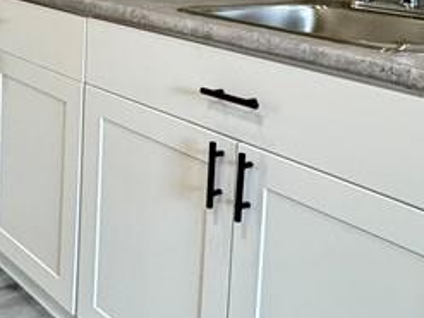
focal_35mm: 58
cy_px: -22
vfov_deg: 23.8
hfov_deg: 30.8
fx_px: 710
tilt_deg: -5.2
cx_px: -2
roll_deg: -0.3
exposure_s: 1/120
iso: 250
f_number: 2.2
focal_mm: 2.22
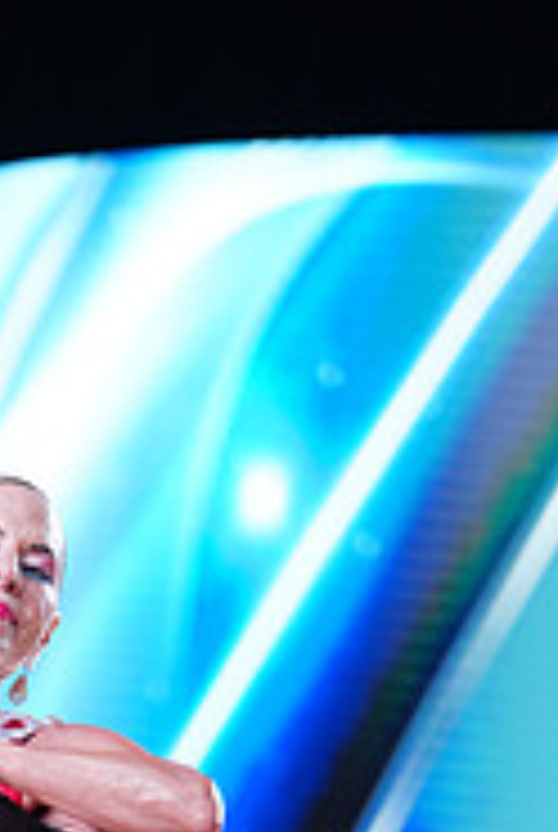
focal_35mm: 419
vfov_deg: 4.9
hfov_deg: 3.3
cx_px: -209
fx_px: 9705
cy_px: 1300
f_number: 2.8
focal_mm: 134
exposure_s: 1/640
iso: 1250
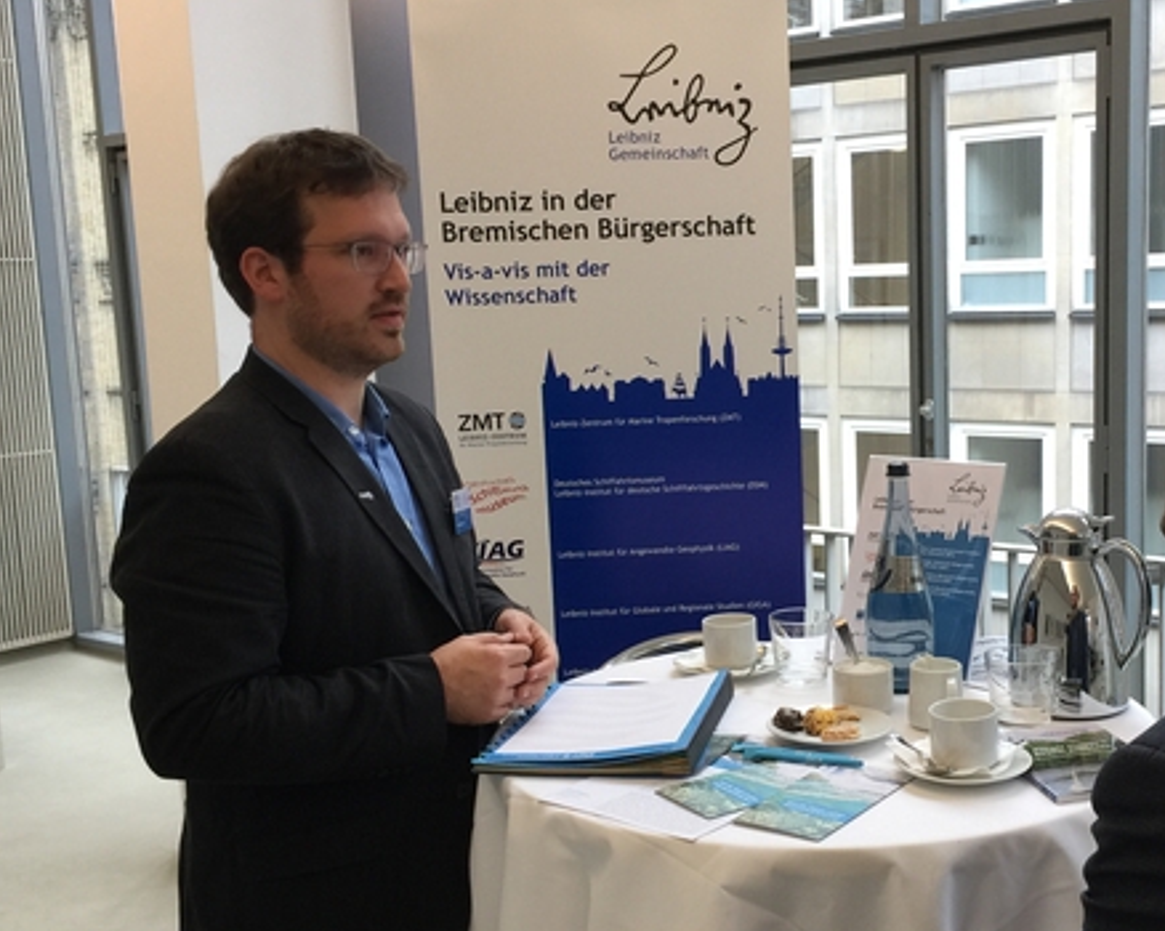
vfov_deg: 35.6
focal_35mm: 42
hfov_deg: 43.3
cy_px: 512
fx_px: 1447
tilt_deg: -8.6
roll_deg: +1.1
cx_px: 771
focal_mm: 4.15
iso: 50
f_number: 2.2
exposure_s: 1/33
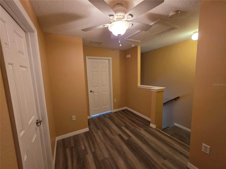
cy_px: 84
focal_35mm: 13
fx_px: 85
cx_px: 113
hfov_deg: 106.2
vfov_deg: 89.9
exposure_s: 1/60
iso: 160
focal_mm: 2.2
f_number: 1.9
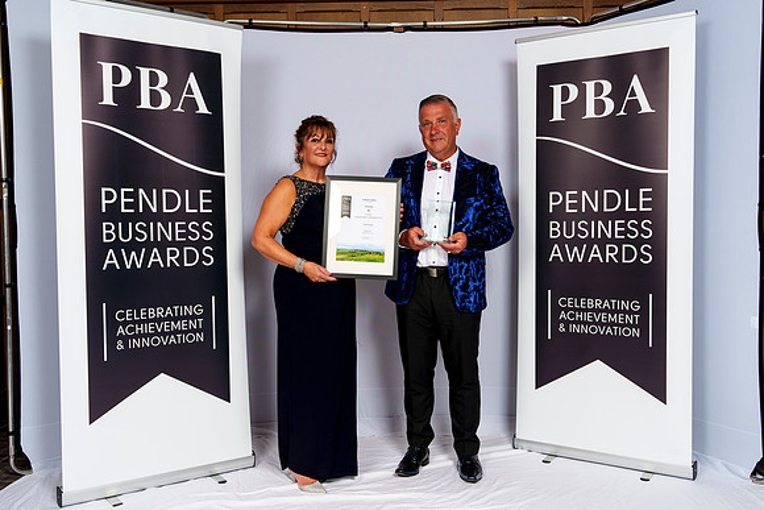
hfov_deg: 54.7
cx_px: 382
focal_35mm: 35
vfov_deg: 38.1
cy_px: 255
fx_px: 739
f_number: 8
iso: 100
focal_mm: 34
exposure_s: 1/125
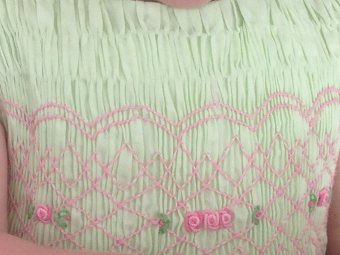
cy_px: 51
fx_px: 1395
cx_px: -26
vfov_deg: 10.4
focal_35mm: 142
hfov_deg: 13.6
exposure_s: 1/40
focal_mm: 4.12
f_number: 2.4
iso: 50
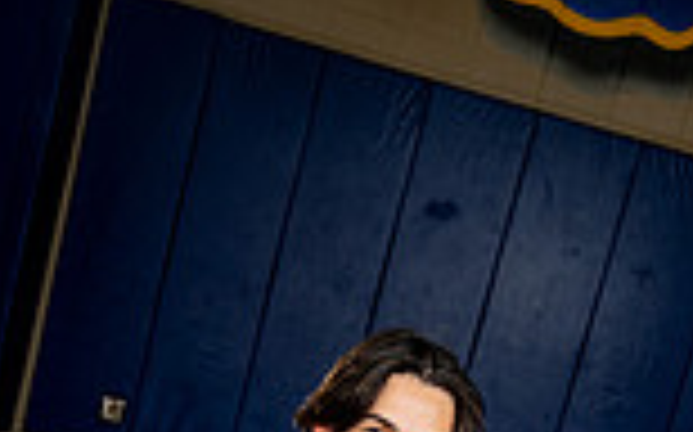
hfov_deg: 20.6
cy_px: 958
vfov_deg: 11.3
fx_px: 1906
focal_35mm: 101
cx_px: 333
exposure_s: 1/250
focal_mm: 34
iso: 160
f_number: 4
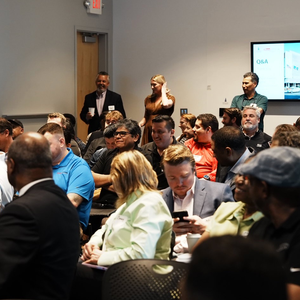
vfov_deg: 17.1
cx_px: 99
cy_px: 136
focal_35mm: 102
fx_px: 1000
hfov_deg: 17.0
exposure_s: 1/200
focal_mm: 70
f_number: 4
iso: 2500
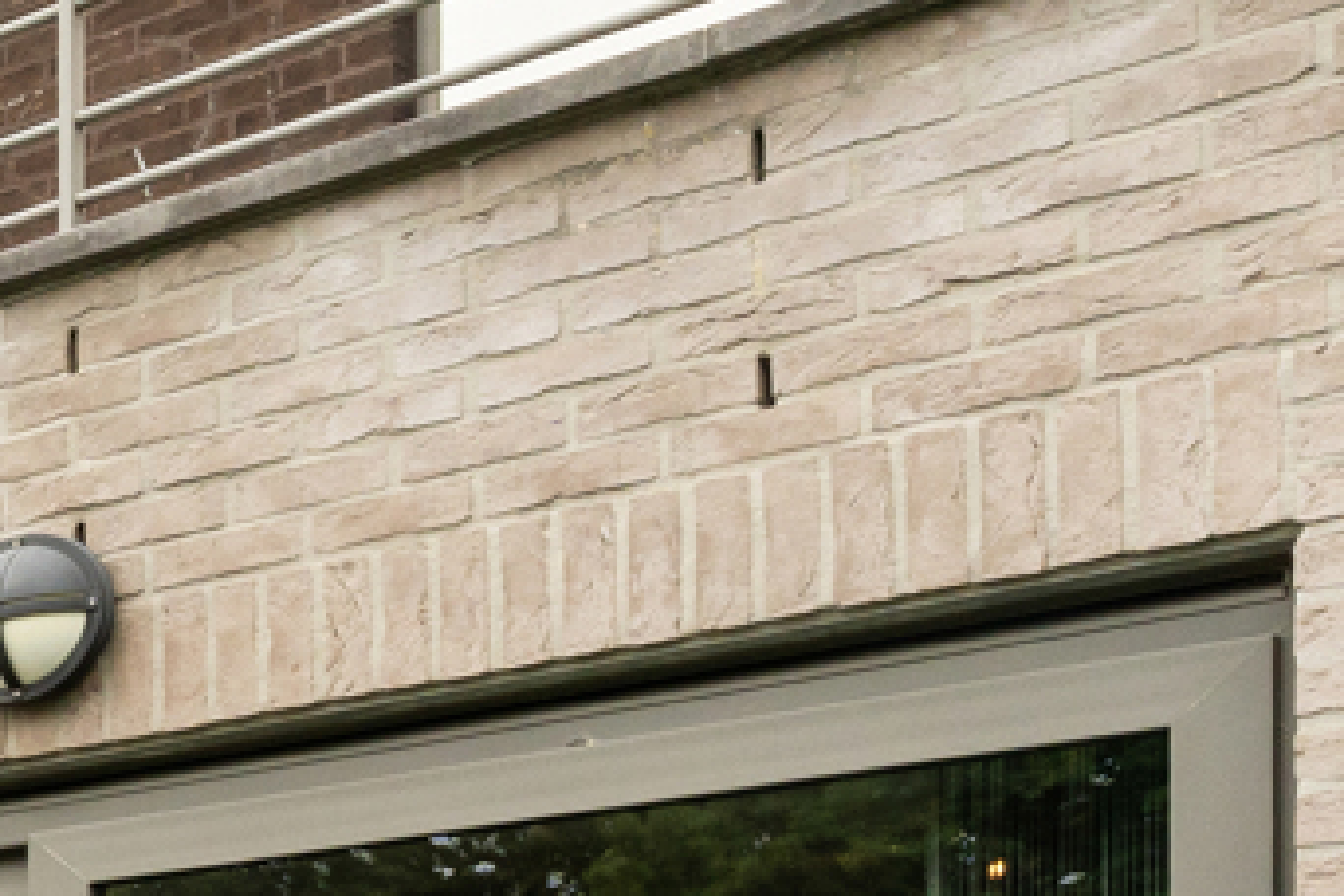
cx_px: -1643
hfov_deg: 16.2
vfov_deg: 15.2
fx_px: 2949
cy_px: 1548
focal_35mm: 79
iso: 400
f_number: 11
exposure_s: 1/320
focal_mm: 15
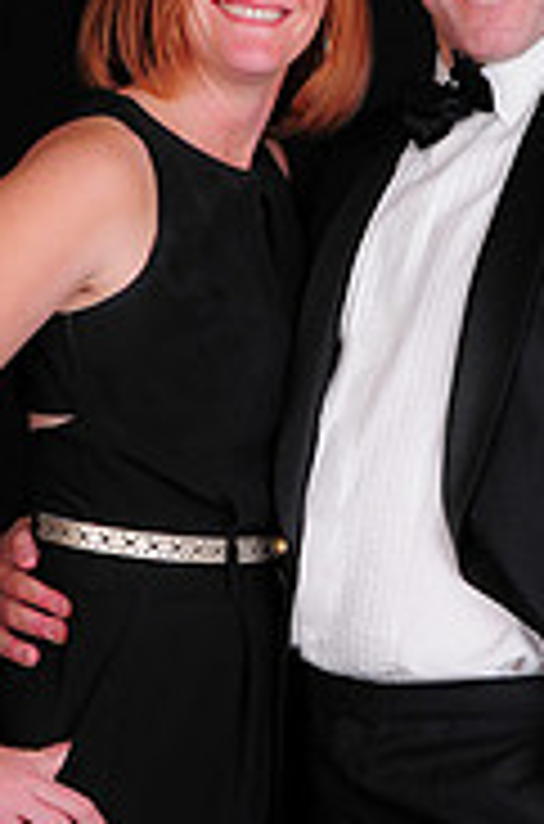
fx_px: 2444
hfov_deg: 12.7
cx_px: 294
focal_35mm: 107
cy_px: 378
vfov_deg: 19.1
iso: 200
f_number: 8
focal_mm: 29
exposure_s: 1/125
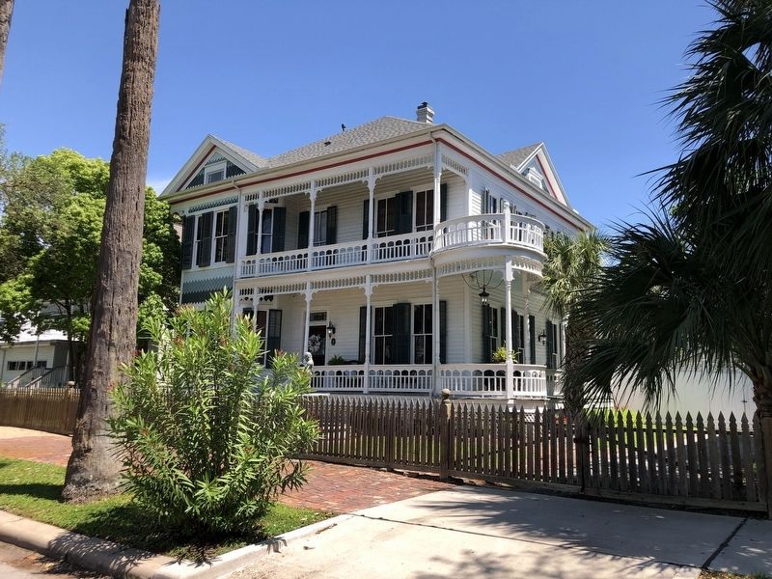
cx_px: 386
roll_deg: -3.3
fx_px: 624
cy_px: 290
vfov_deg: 49.7
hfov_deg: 63.4
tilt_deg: +6.9
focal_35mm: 28
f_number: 1.8
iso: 20
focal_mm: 4
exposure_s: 1/1130
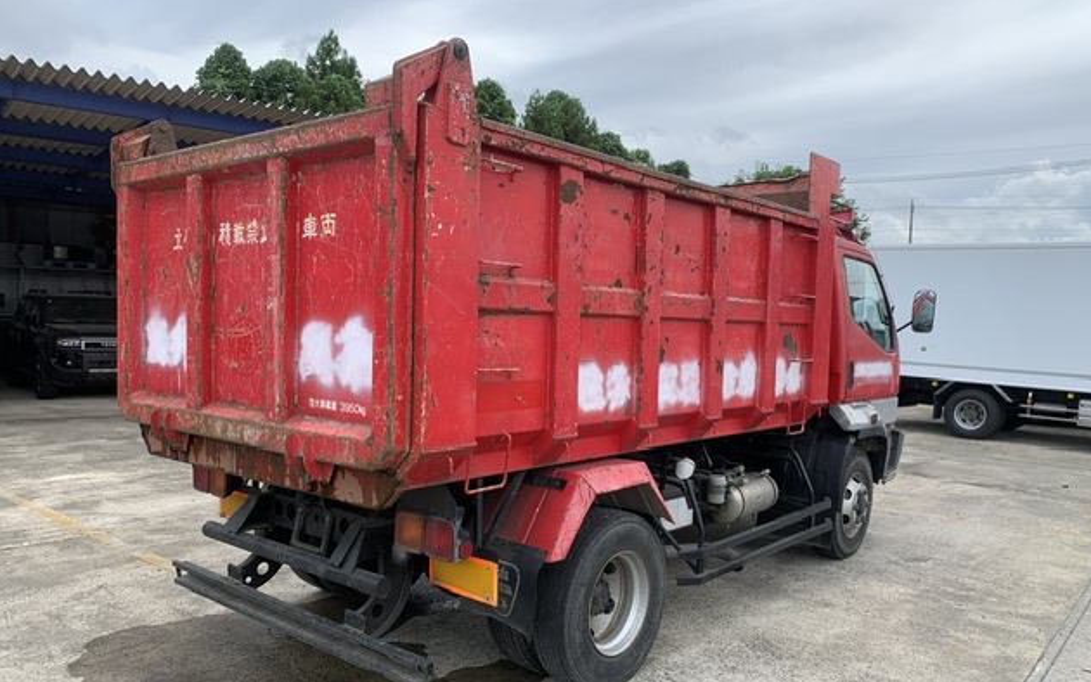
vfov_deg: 44.5
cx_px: 552
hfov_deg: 66.5
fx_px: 833
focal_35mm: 28
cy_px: 379
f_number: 1.8
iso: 25
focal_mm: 4.25
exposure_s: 1/903
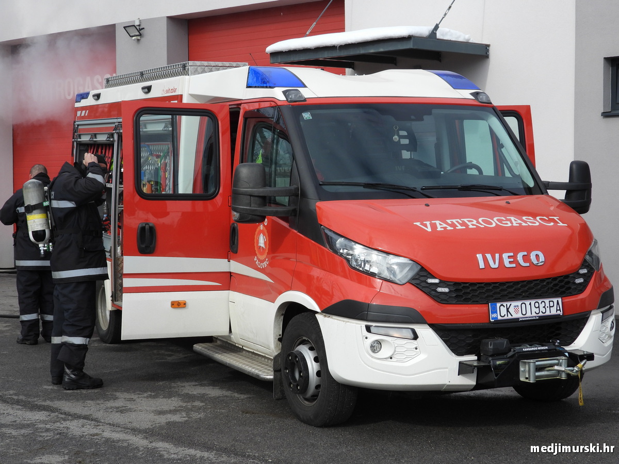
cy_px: 232
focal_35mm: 65
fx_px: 1162
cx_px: 310
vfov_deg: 22.6
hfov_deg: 29.8
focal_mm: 11.7
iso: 100
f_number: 3.5
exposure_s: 1/1250
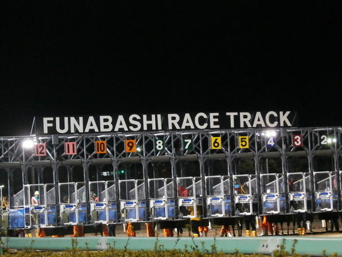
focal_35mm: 140
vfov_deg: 10.6
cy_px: 128
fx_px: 1383
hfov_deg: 14.1
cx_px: 171
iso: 1600
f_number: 5.4
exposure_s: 1/80
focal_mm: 25.06
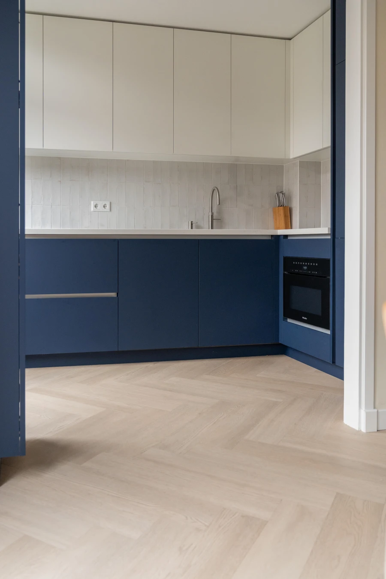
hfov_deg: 45.0
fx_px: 466
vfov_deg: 63.7
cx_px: 193
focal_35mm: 29
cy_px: 290
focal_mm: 29
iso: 1250
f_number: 4
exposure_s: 1/160
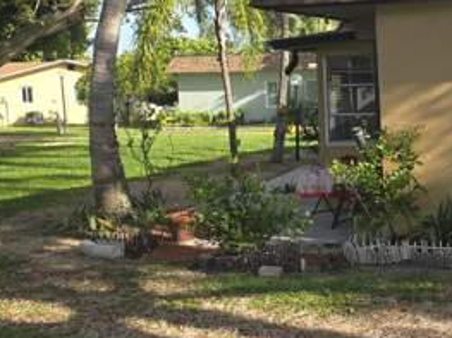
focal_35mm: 70
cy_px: 184
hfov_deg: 26.6
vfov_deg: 21.0
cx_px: 428
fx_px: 914
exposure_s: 1/319
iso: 12
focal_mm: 6.3
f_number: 1.7
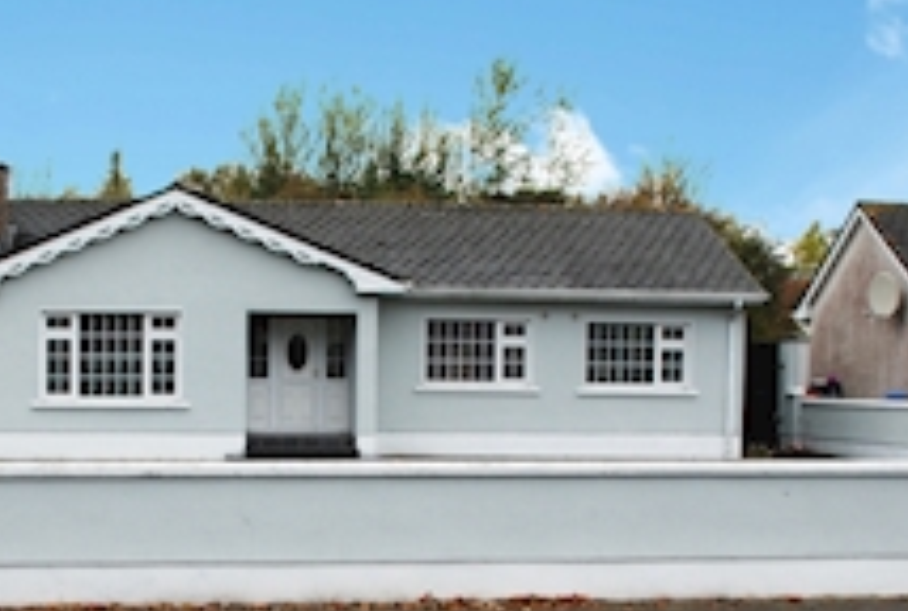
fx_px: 1593
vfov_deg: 21.4
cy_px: 499
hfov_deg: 31.7
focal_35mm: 63
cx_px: 352
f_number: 3.5
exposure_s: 1/500
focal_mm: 18
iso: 160
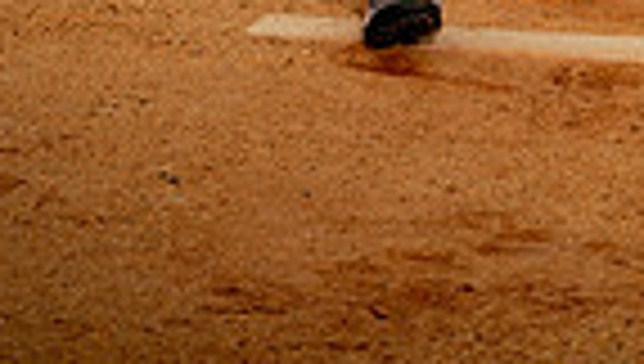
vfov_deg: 5.8
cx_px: 473
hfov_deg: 10.5
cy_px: -508
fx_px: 3489
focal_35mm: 204
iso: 500
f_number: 4.5
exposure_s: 1/250
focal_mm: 62
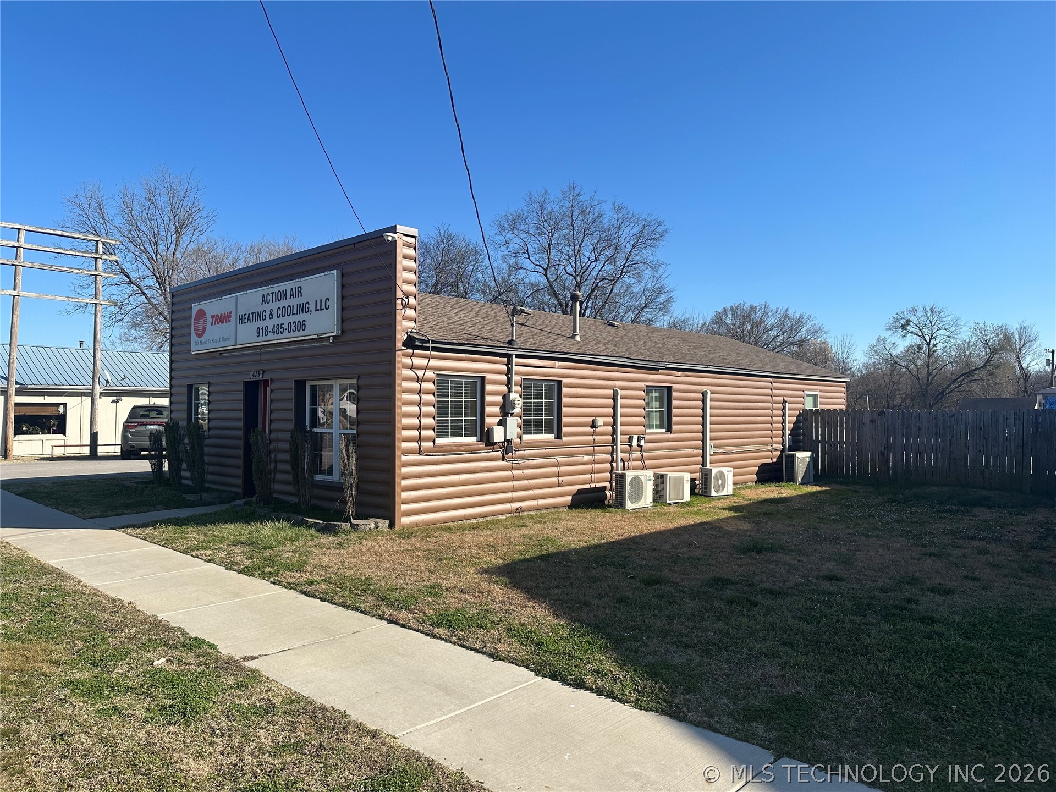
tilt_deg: +3.0
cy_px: 396
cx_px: 528
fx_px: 732
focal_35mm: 24
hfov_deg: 71.6
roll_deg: +0.0
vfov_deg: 56.8
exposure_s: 1/4184
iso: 80
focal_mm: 6.86
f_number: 1.78
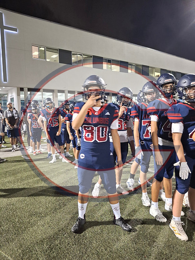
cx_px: 98
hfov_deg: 54.9
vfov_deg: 69.4
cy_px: 130
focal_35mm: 25
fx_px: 188
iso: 250
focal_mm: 4.69
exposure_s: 1/30
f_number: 1.8
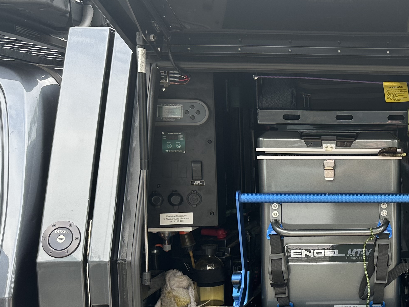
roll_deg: -1.2
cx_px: 399
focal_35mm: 49
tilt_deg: -5.6
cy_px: 201
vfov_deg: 29.5
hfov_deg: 35.6
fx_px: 579
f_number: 1.78
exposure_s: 1/489
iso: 80
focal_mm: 6.86
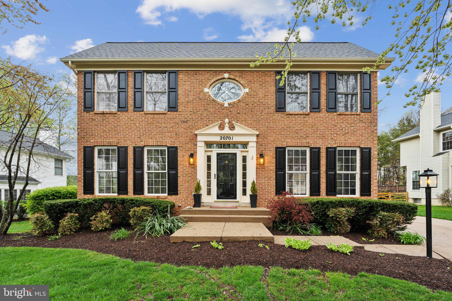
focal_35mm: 16
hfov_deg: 96.7
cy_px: 150
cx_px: 226
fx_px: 201
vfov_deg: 73.7
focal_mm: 16
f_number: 8
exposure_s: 1/125
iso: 400
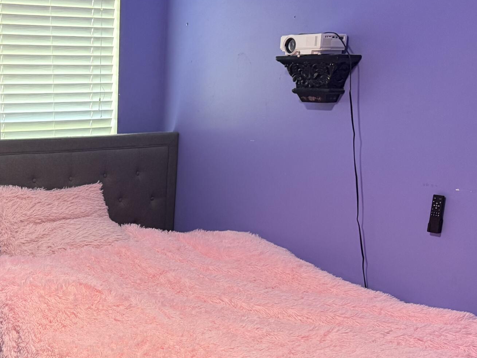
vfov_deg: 25.9
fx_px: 758
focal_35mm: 55
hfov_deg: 33.3
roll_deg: +0.4
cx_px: 57
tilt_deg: -16.3
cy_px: 307
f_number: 1.78
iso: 250
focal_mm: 6.76
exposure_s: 1/60
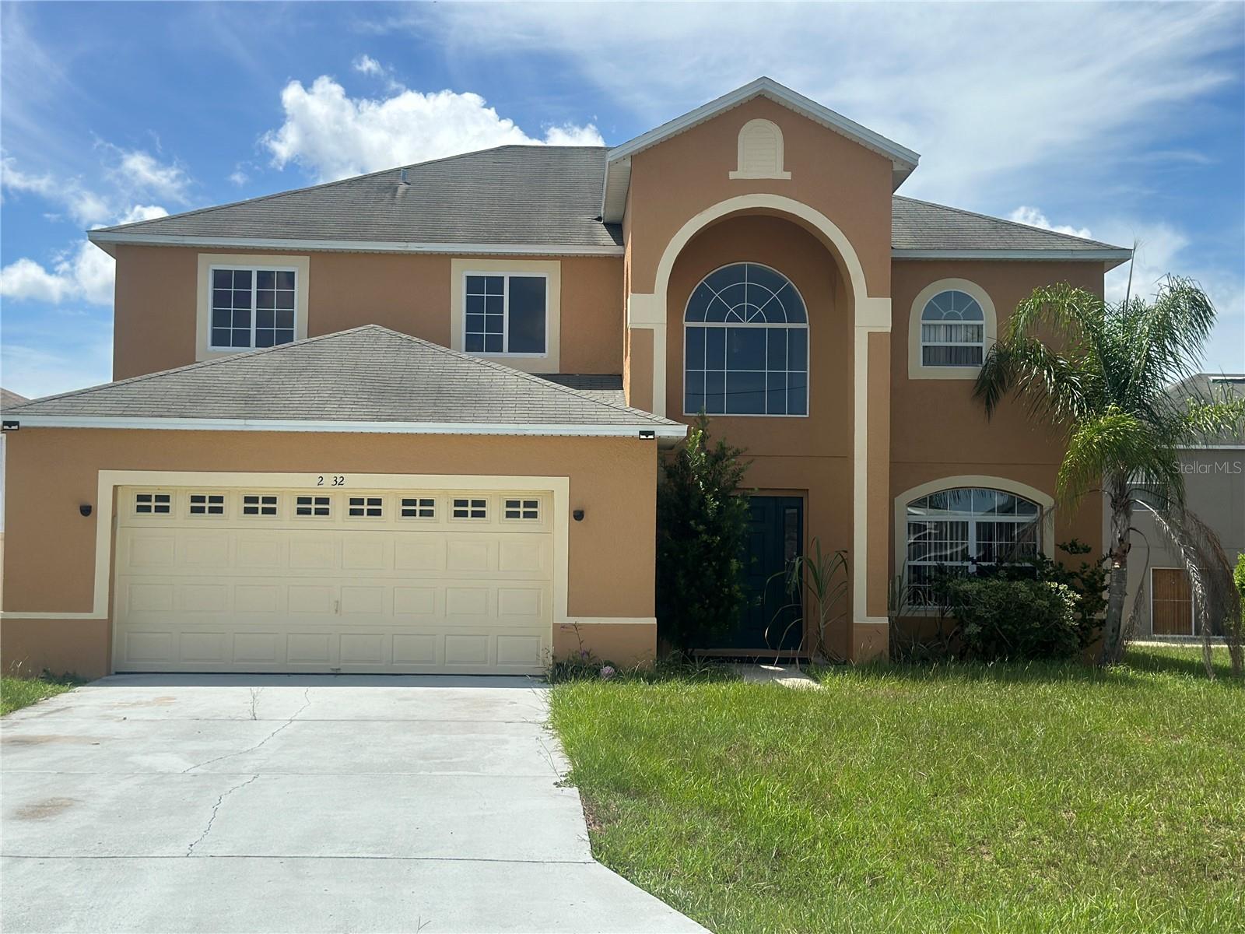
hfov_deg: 39.7
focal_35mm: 48
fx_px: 1726
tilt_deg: +3.9
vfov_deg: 30.3
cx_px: 622
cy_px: 467
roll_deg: -0.7
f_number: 1.78
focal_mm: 6.86
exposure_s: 1/5882
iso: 80
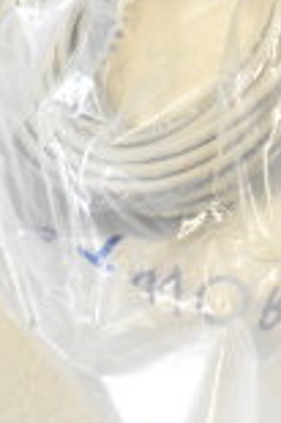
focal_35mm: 118
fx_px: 1385
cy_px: -75
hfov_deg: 9.9
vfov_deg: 16.7
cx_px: 720
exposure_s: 1/250
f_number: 8
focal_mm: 20
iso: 6400
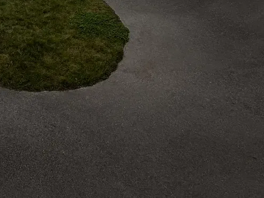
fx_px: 343
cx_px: 13
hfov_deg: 38.4
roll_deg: -1.0
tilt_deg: -16.3
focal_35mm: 45
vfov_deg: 25.9
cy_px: -79
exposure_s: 1/1431
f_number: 2.2
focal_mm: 2.22
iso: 20
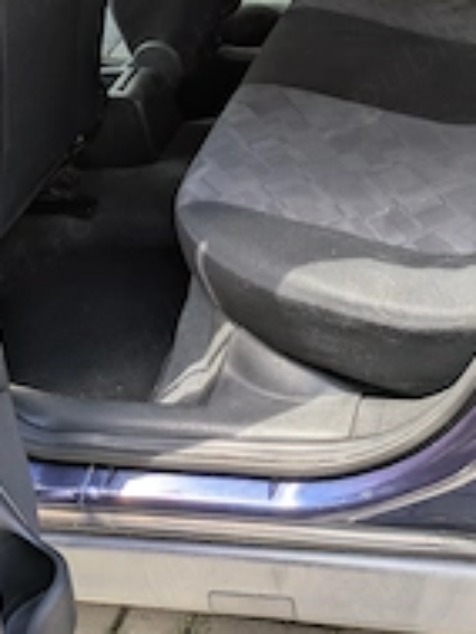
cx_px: 339
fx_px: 971
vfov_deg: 34.5
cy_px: 87
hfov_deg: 27.3
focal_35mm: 53
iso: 36
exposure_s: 1/166
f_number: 1.89
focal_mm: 5.43
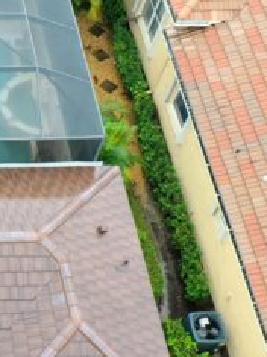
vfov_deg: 22.2
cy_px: 141
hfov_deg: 14.8
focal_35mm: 88
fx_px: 906
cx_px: -200
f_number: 4
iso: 100
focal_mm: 10.26
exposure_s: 1/80
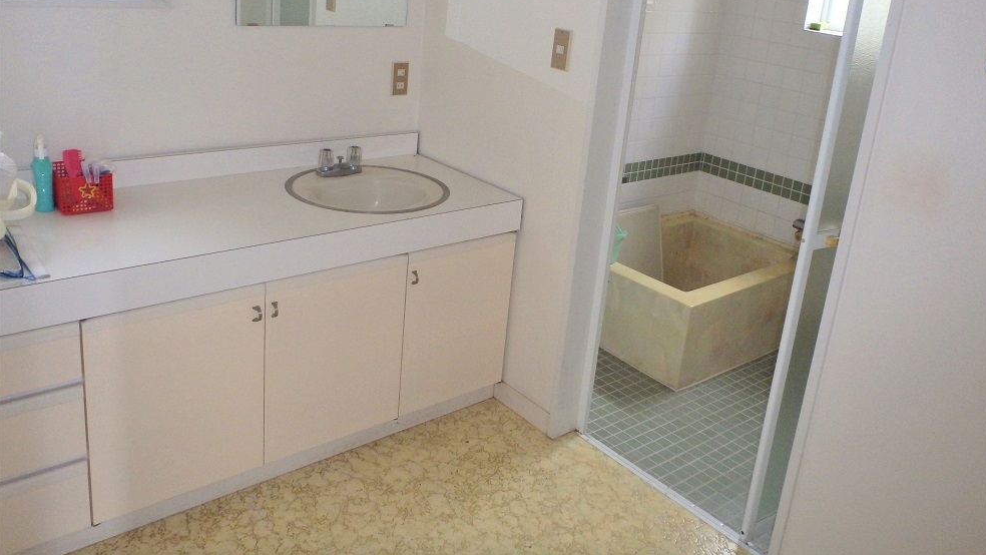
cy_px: 186
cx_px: 498
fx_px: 811
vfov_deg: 37.4
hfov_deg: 62.6
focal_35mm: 31
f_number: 3.9
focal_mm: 5
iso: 400
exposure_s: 1/30
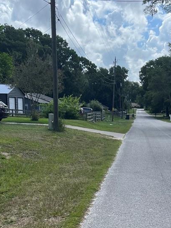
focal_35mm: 58
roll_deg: +3.9
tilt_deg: -16.1
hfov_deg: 25.2
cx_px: 81
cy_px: 207
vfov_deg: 31.6
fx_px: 382
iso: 50
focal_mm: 5.1
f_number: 1.6
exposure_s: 1/2967
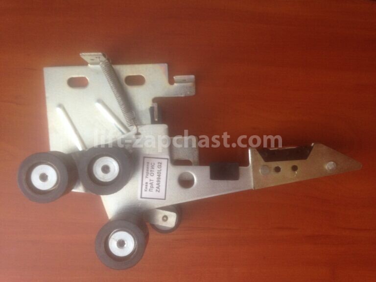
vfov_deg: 42.9
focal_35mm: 33
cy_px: 141
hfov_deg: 55.4
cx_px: 188
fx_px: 358
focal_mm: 4.12
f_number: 2.4
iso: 100
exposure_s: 1/20
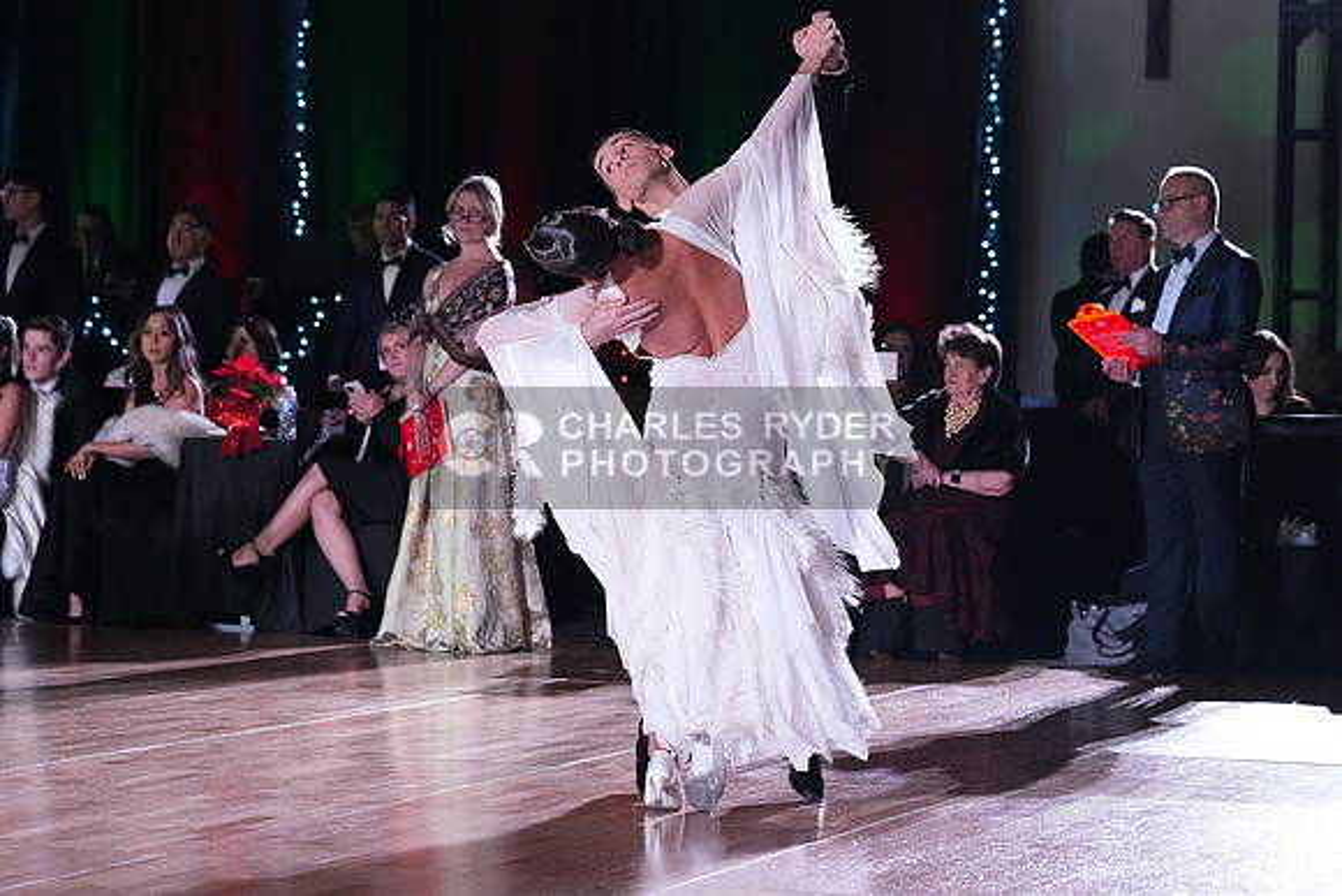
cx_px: 671
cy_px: 448
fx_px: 4101
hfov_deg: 18.6
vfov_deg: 12.5
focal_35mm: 110
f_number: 5.6
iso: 10000
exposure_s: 1/400
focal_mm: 110
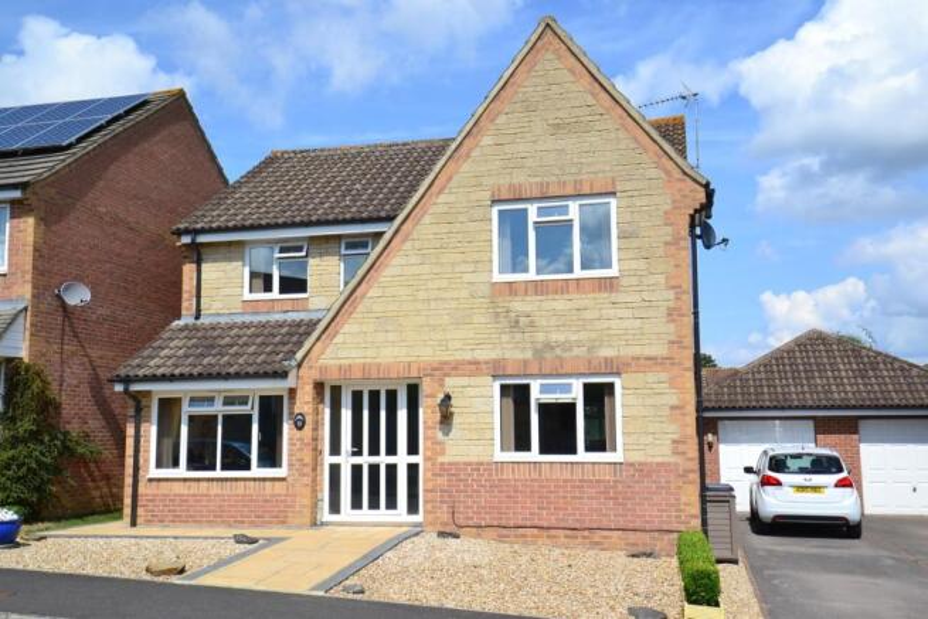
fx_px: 928
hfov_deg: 53.1
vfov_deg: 36.9
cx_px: 464
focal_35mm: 36
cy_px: 310
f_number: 11
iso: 400
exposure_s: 1/400
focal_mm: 24
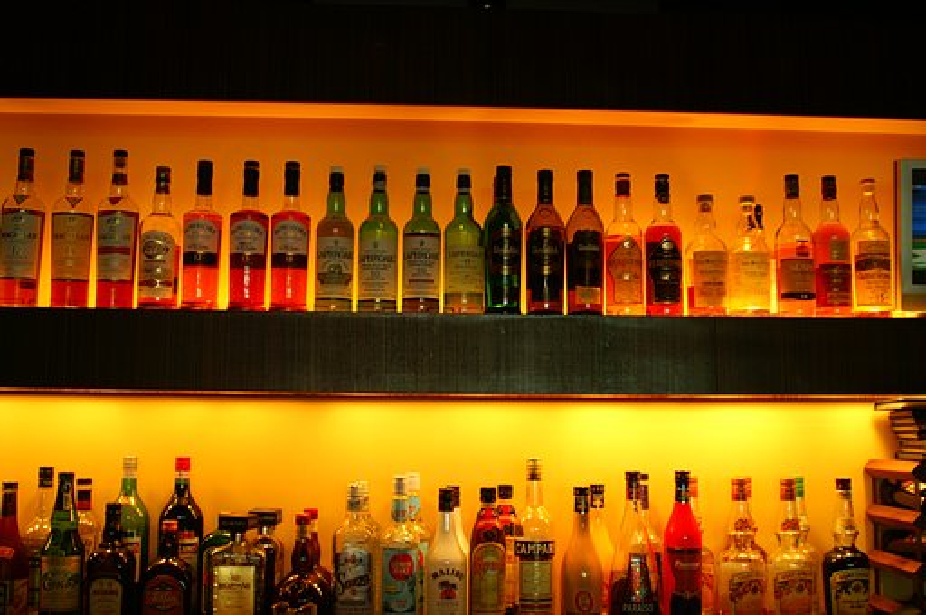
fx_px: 1002
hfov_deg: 49.6
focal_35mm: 39
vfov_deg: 34.1
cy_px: 308
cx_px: 463
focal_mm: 26
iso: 100
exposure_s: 1/13
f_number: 3.5
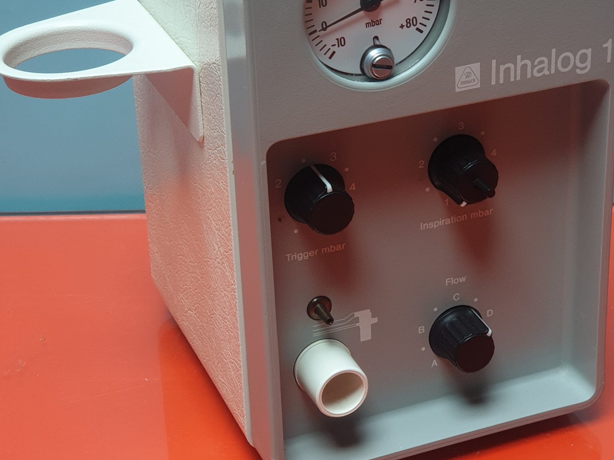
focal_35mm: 90
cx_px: 340
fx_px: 1596
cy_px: 160
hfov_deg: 21.8
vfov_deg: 16.4
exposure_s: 1/33
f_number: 2.4
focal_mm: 6
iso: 100
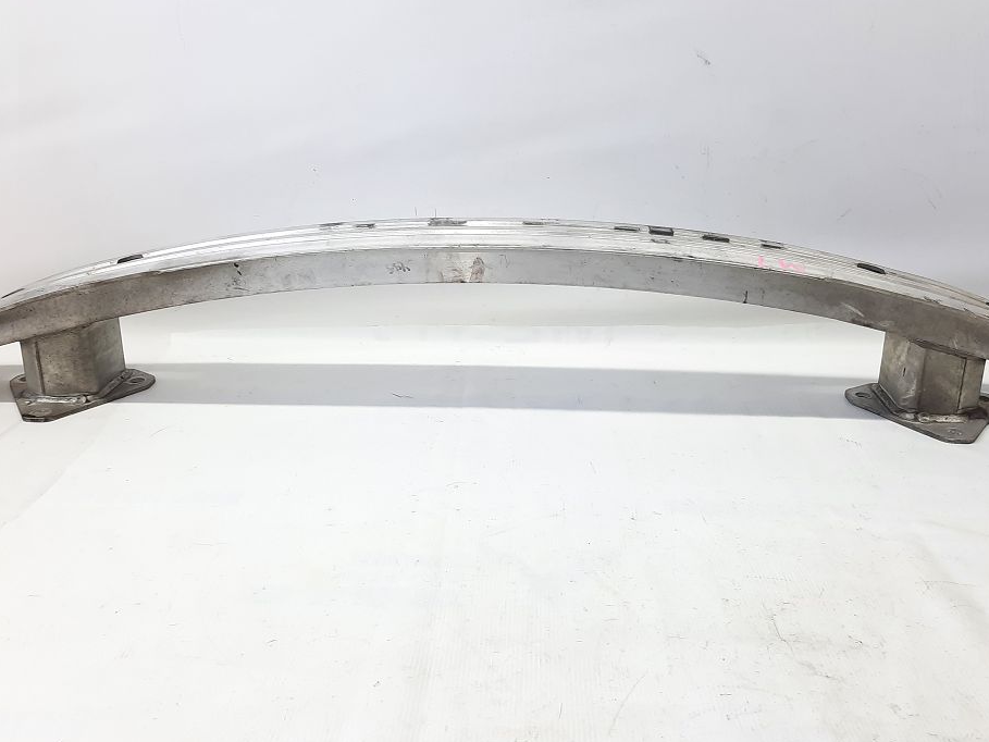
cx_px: 506
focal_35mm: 33
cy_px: 305
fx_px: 943
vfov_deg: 42.8
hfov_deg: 55.3
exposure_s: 1/50
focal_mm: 4.6
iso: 64
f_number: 2
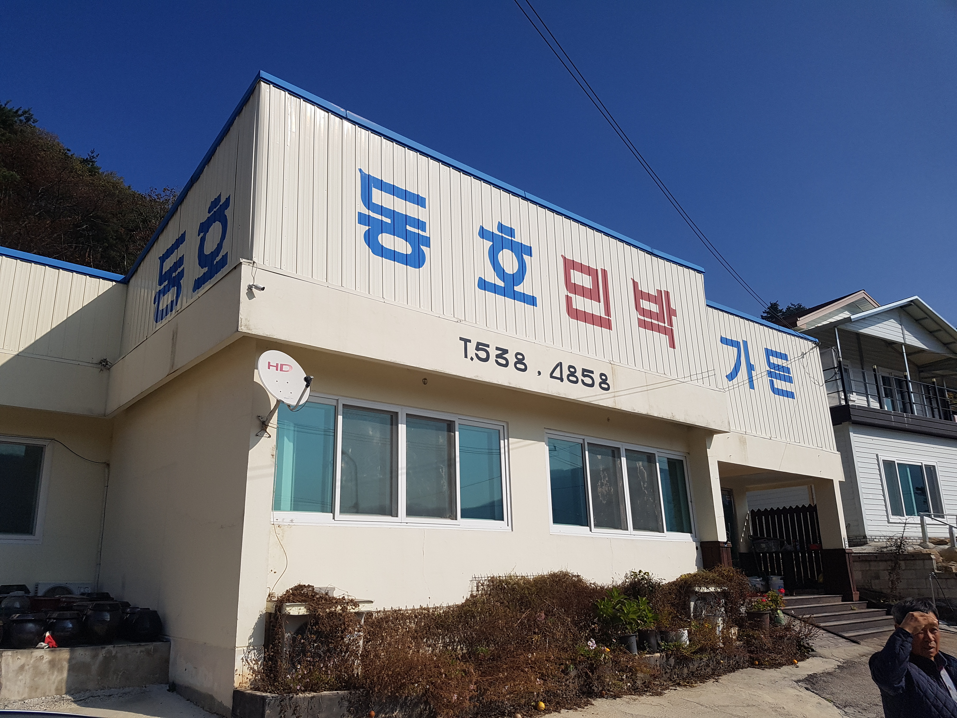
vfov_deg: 53.1
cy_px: 359
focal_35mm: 26
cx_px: 478
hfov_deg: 67.3
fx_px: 719
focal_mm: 4.2
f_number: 1.7
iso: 50
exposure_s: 1/8048
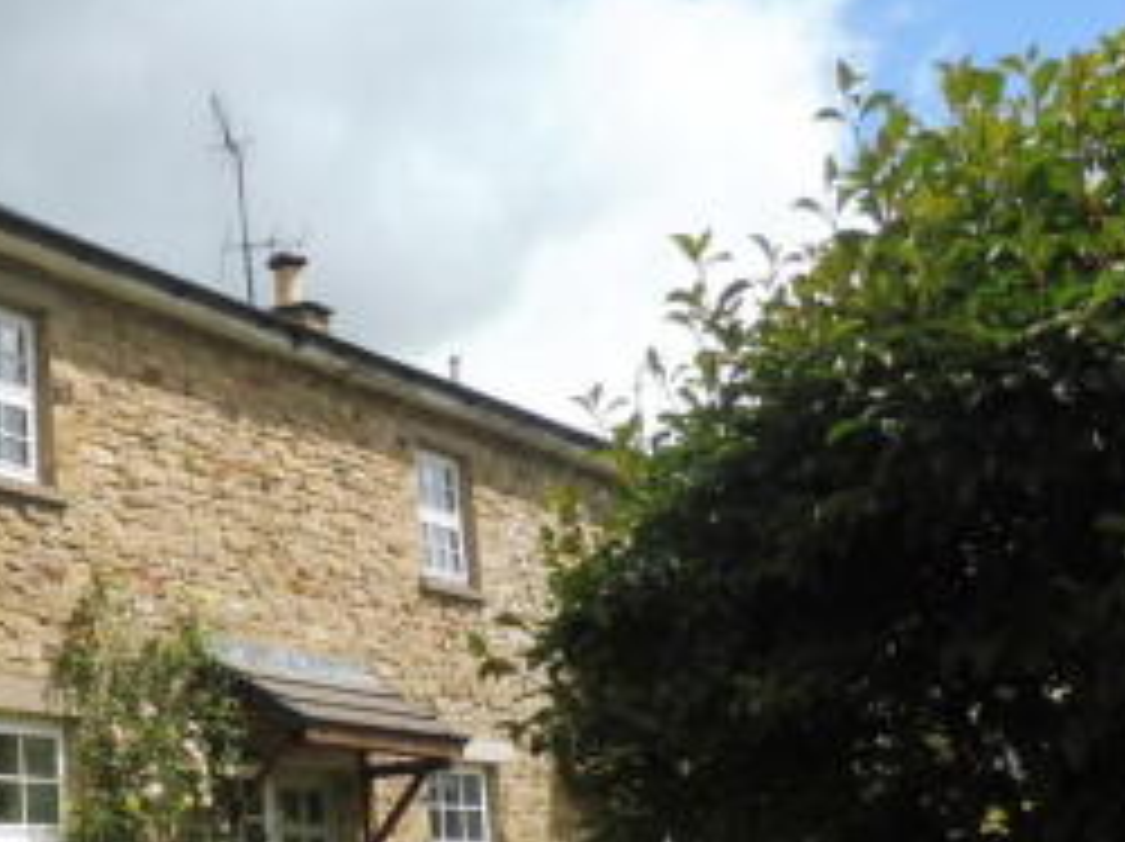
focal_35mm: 56
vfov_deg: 25.7
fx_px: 1818
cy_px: 642
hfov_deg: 30.9
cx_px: -88
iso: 100
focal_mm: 4.3
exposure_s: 1/800
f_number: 4
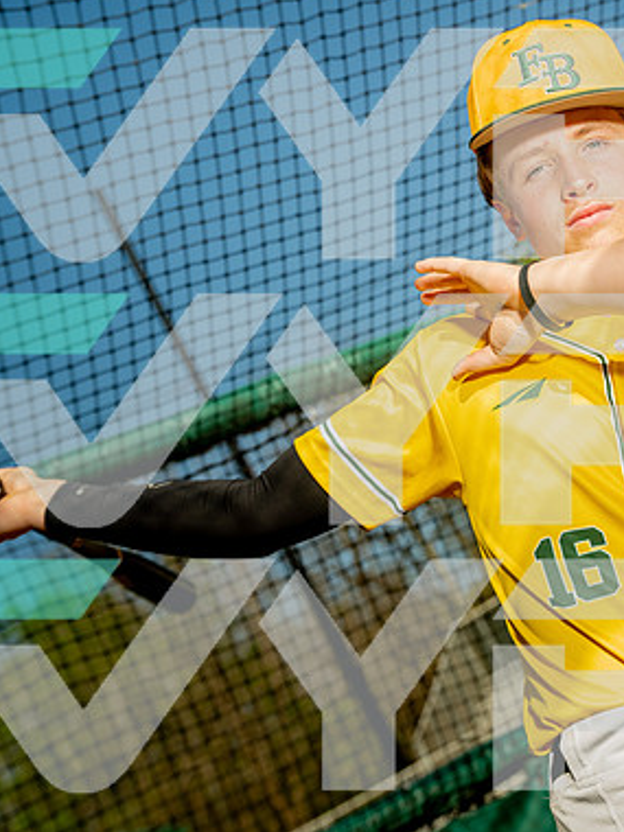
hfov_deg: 22.1
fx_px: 1586
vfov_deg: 29.4
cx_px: 458
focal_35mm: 66
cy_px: 411
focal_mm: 45
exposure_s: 1/250
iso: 100
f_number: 4.5
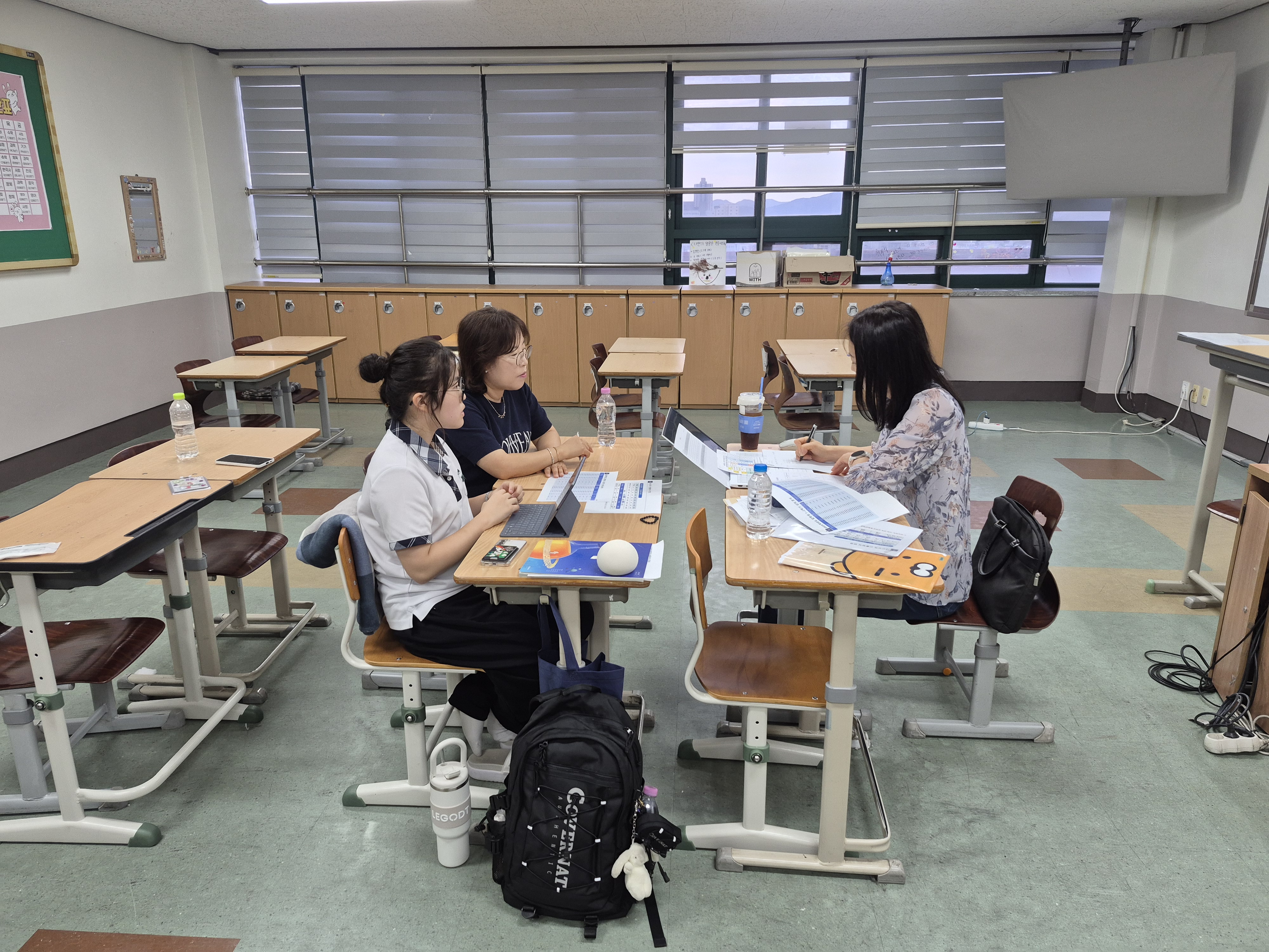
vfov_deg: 58.9
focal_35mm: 23
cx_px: 634
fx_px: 843
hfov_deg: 73.9
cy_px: 476
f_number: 1.8
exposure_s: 1/120
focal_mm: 5.4
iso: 125
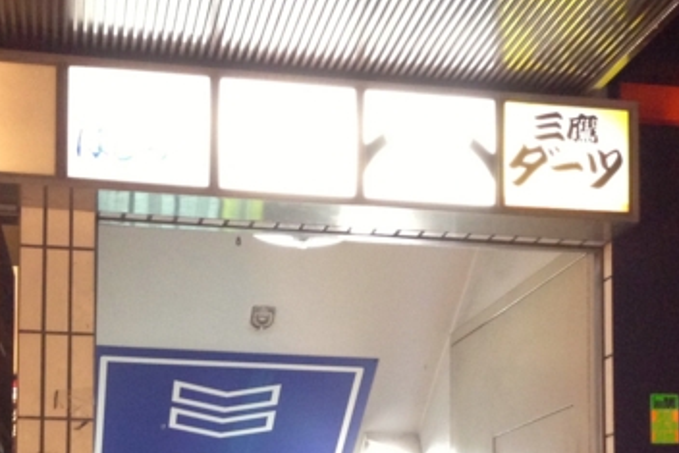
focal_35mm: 78
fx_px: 1472
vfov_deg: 16.9
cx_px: 363
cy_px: 511
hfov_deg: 26.0
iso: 200
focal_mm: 4.12
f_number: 2.4
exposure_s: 1/20
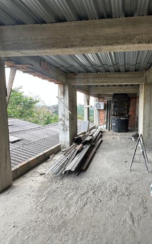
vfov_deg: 85.1
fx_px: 133
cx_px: 112
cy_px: 121
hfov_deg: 57.0
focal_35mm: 20
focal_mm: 2.22
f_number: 2.2
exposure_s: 1/99
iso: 50
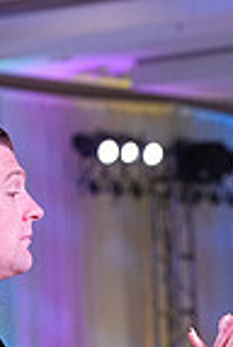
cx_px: 152
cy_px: 626
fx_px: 3401
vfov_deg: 5.7
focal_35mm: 352
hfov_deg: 3.9
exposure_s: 1/400
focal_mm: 87
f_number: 4.5
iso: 3200
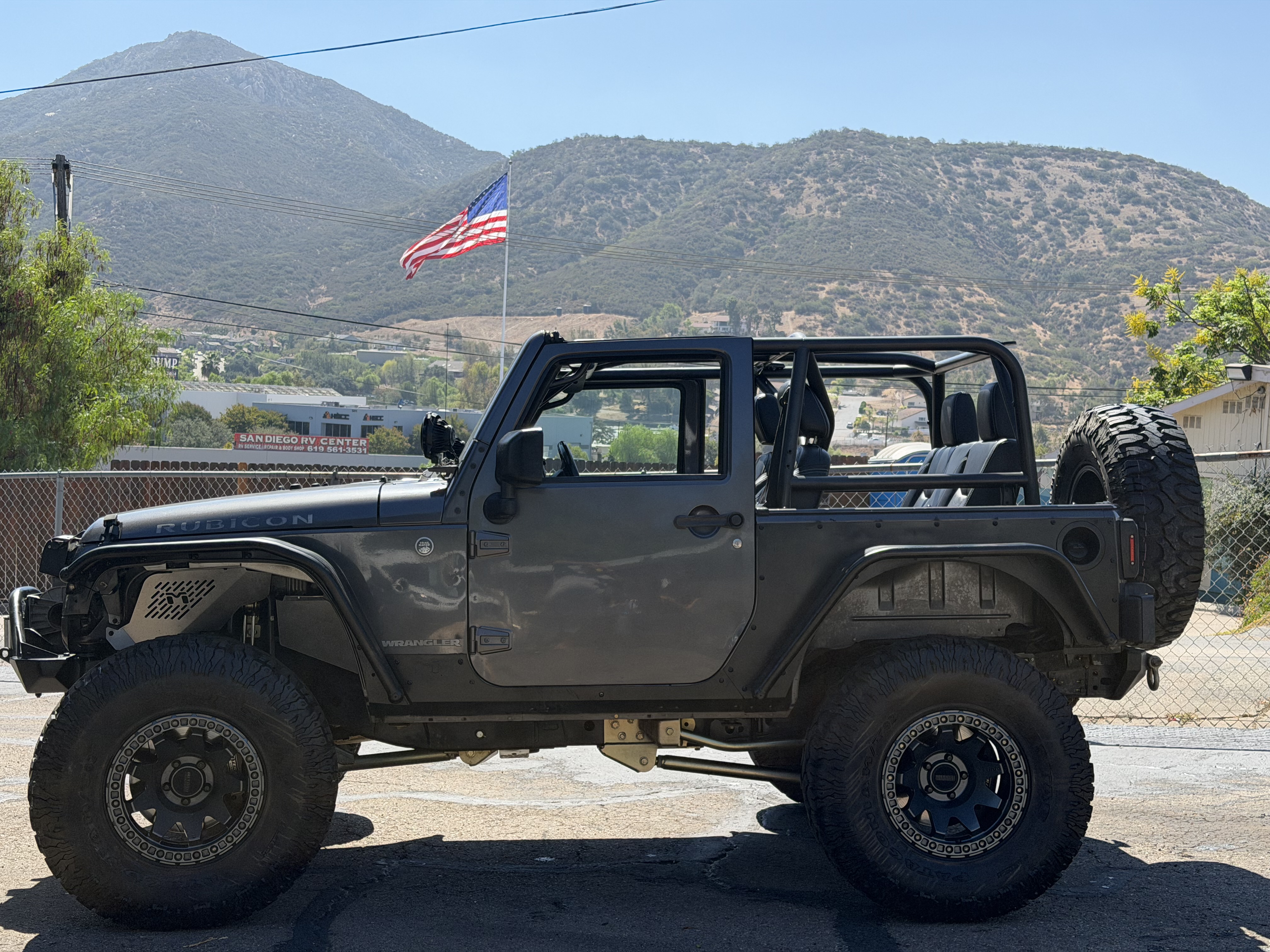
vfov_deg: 30.3
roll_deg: -2.9
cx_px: 635
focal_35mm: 48
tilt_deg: -4.0
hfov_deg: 39.7
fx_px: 1761
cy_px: 476
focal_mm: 6.76
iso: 100
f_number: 1.78
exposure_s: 1/3534
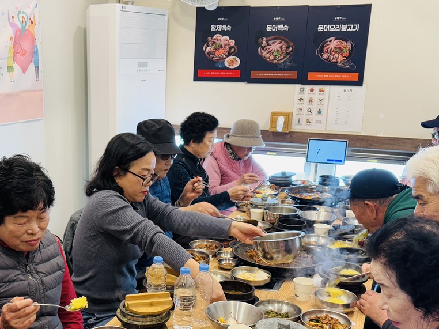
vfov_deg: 31.9
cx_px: 130
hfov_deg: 41.3
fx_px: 571
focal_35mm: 45
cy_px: 218
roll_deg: -0.5
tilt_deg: -15.8
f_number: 1.78
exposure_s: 1/60
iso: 125
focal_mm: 6.76
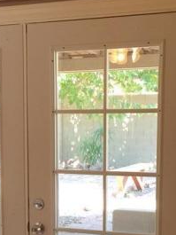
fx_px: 569
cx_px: 29
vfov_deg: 23.0
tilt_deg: -7.1
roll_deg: +0.9
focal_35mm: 84
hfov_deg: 17.4
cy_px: 188
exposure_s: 1/30
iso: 32
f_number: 2.2
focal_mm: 4.15
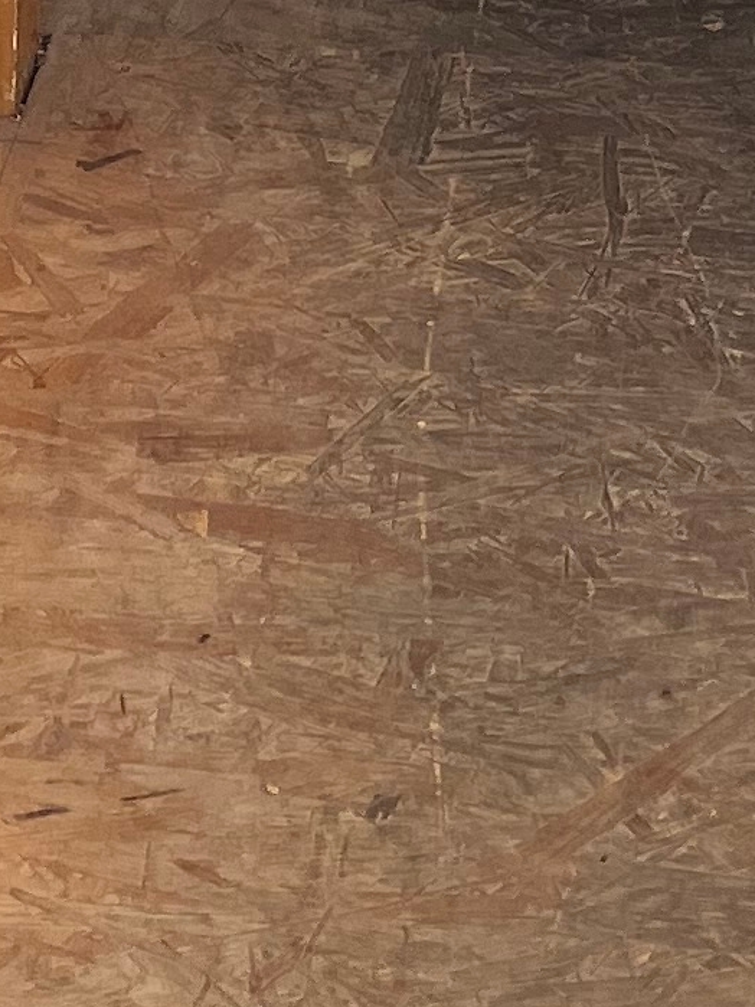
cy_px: -1648
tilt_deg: -10.9
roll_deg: -2.4
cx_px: 1124
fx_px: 4363
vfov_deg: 10.6
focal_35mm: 150
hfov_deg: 9.6
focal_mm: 5.1
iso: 50
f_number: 1.6
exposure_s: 1/1497
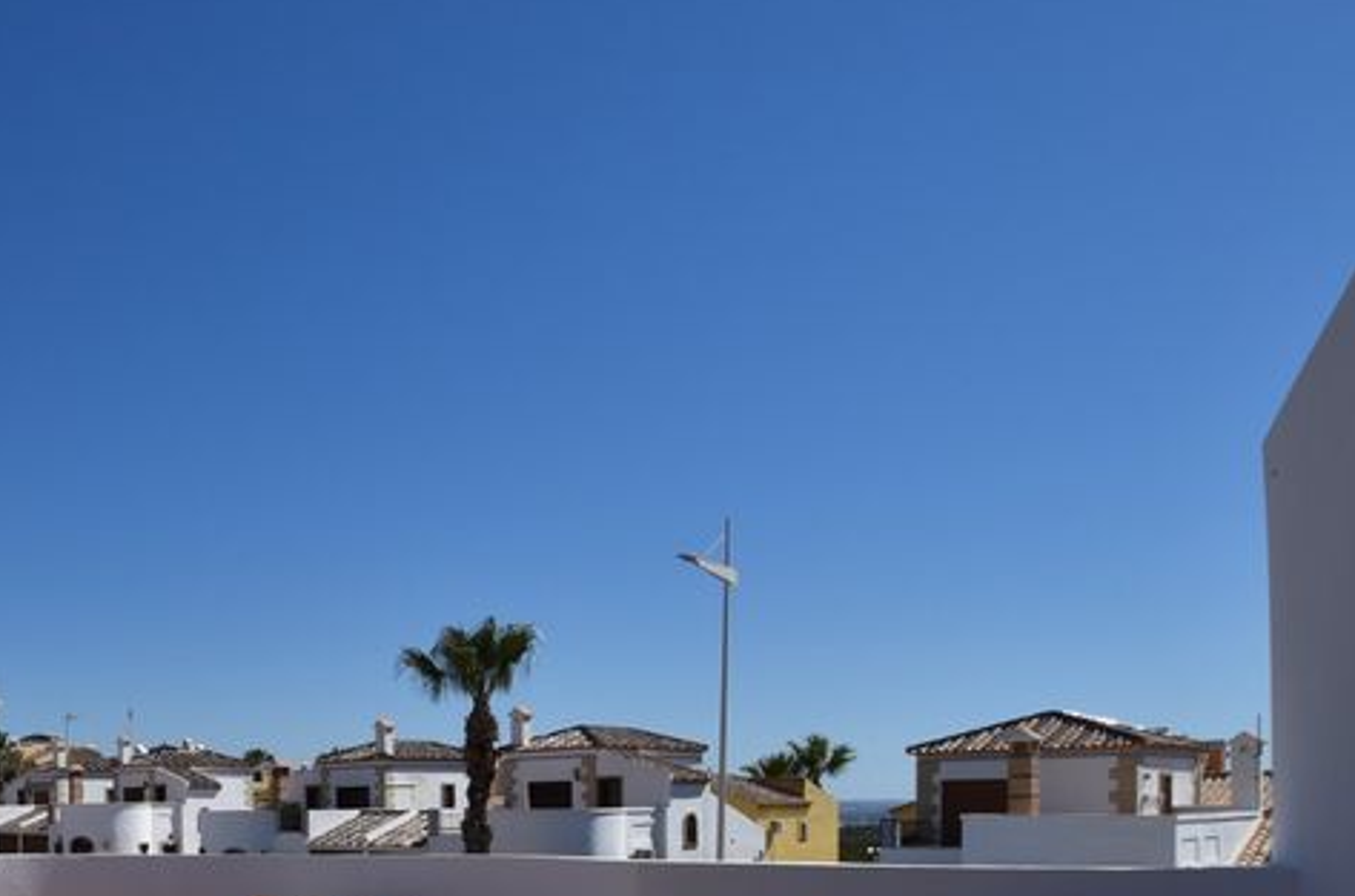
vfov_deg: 39.8
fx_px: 1127
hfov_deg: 53.2
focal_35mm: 30
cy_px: 829
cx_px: 102
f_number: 9
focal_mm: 10
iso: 200
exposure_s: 1/1000
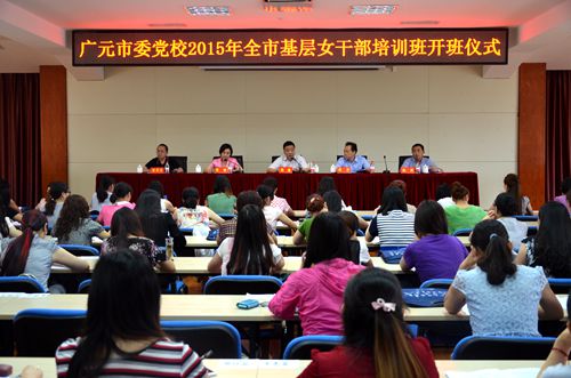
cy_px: 189
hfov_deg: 43.7
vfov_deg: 29.7
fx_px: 712
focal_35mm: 45
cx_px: 286
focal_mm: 30
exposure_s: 1/30
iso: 800
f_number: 4.2
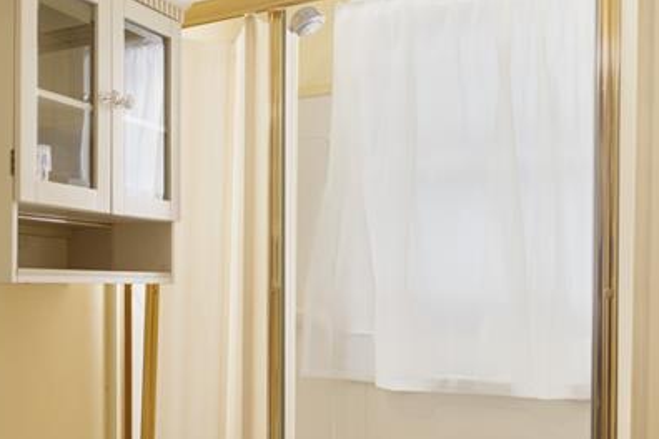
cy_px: 298
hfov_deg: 43.1
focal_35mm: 44
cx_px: 165
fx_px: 805
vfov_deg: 30.3
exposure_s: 1/25
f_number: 8
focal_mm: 17
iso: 320
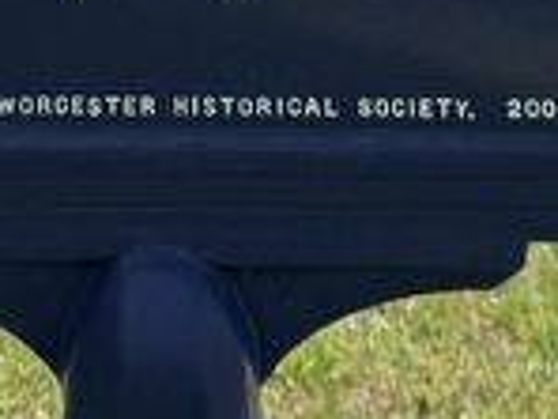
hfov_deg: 15.0
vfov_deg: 9.9
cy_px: -615
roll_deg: +1.1
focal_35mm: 130
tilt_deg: +1.8
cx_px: 57
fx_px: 2096
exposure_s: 1/4310
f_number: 1.78
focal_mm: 6.76
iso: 80
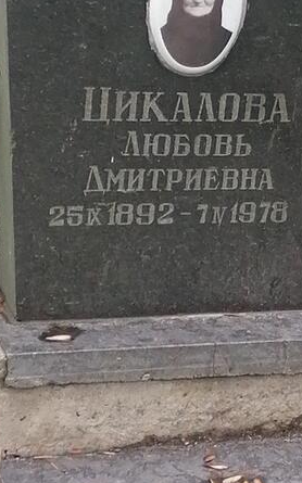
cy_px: 265
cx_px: 231
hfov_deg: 8.2
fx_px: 2108
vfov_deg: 13.1
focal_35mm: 160
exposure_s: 1/50
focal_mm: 4.75
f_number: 1.8
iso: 100
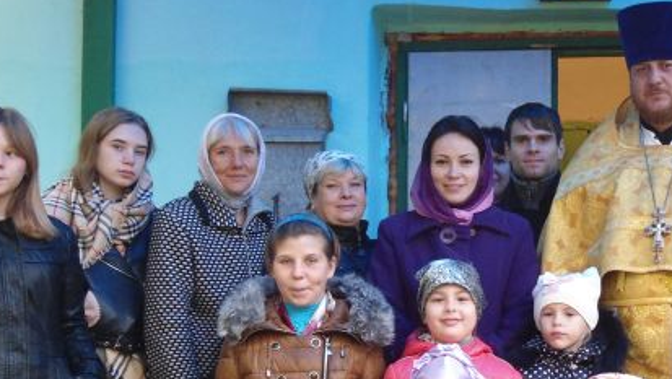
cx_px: 535
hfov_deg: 26.7
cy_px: 350
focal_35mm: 78
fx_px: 1391
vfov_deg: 15.3
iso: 200
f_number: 3.2
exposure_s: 1/30
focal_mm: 6.7
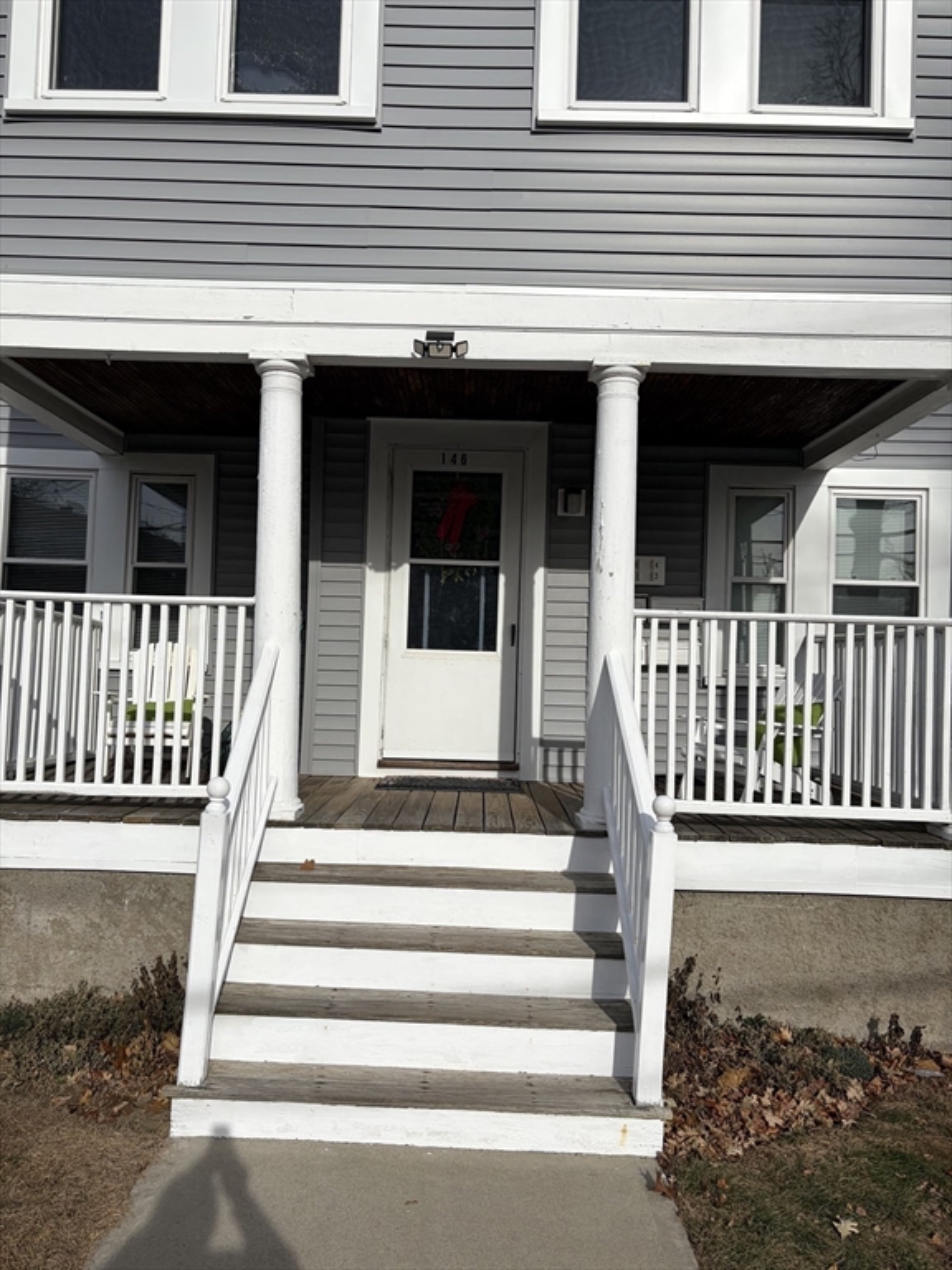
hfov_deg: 53.1
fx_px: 953
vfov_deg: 67.3
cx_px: 476
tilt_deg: +3.2
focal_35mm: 26
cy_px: 635
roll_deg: -1.7
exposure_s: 1/7813
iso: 50
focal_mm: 5.96
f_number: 1.6
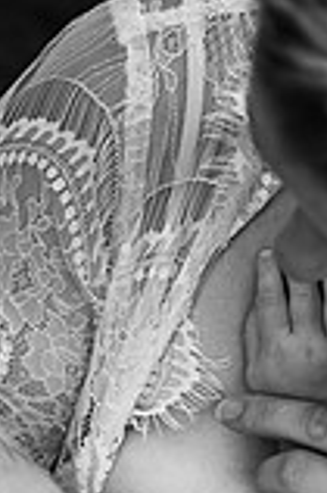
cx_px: 78
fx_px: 2417
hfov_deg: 7.7
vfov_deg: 11.5
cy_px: 540
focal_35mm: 177
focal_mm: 62
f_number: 2.8
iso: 500
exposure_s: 1/1000
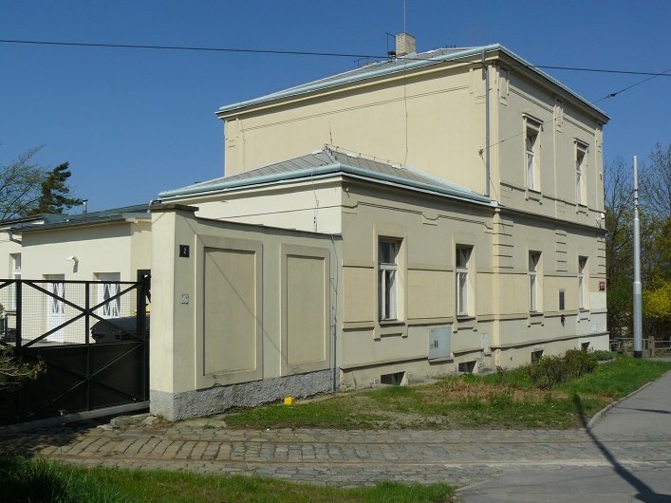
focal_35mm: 36
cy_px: 252
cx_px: 336
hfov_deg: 51.4
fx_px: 698
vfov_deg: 39.6
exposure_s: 1/400
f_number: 8
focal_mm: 6
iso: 100
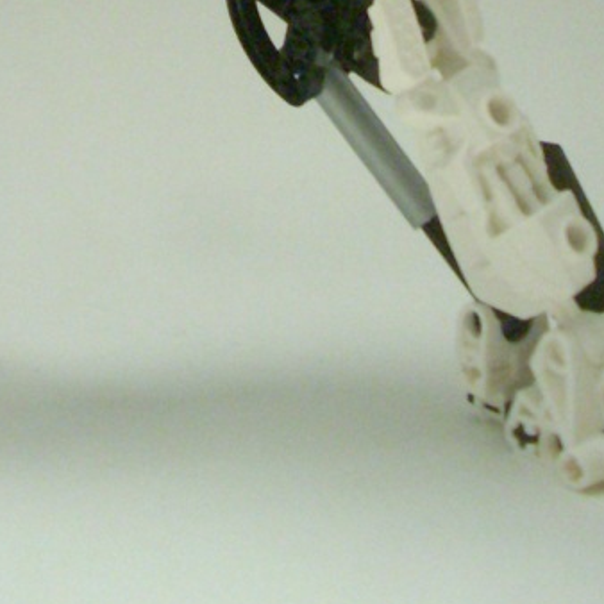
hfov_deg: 17.5
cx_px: 186
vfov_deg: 16.3
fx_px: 1954
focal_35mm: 99
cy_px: -259
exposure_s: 1/4
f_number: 2.8
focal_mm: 6.2
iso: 475
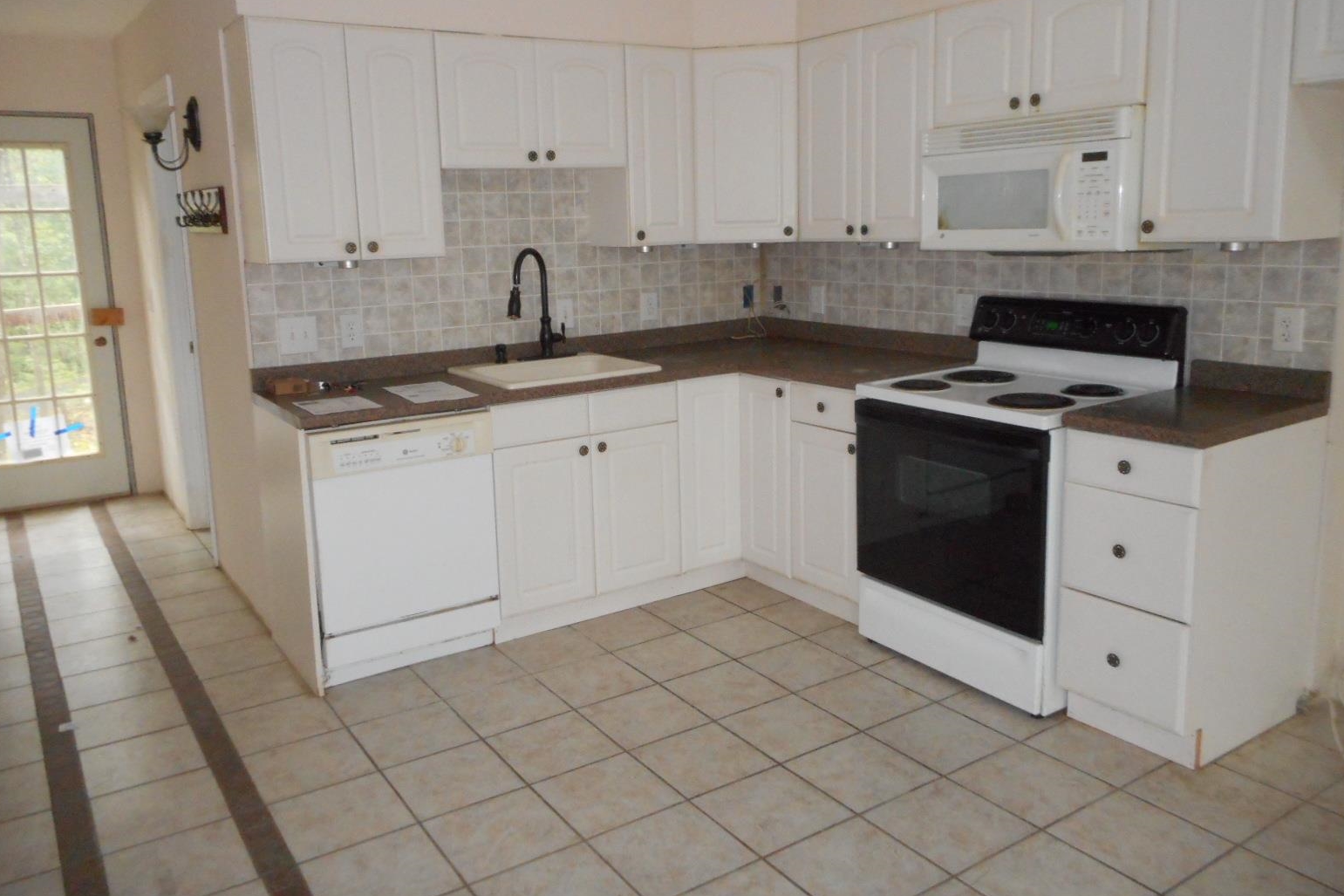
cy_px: 392
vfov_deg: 47.8
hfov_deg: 67.4
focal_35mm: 27
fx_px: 1008
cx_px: 650
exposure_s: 1/25
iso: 560
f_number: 3.7
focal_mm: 4.5
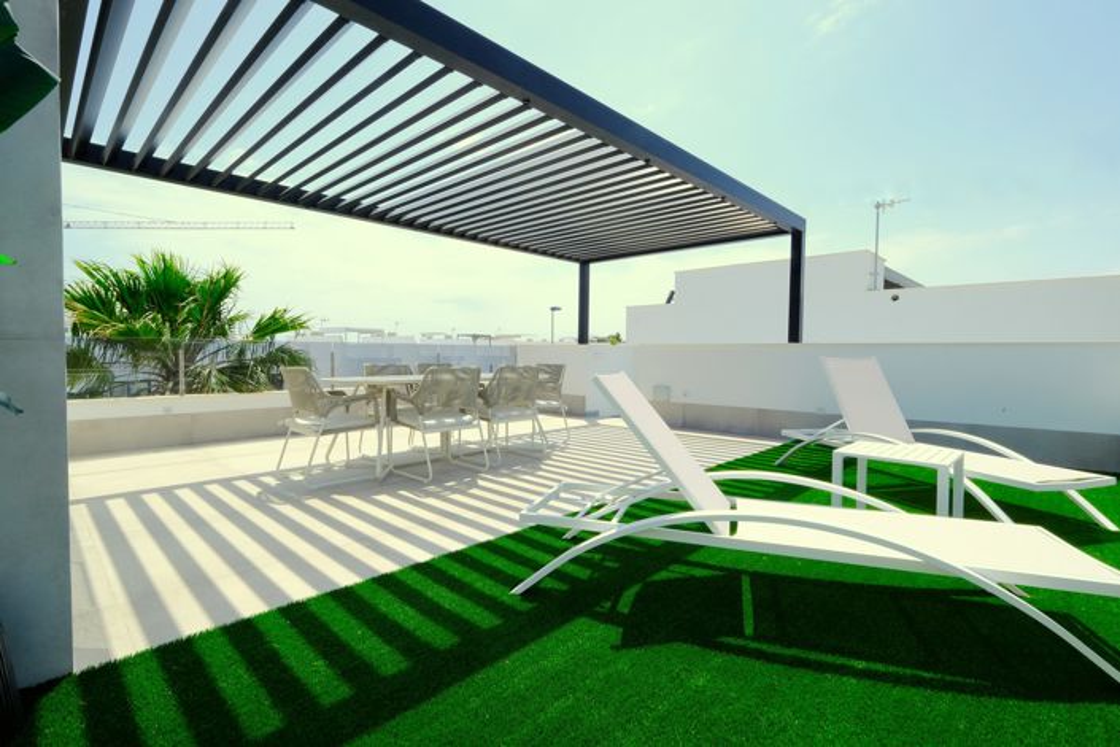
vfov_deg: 77.3
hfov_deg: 100.4
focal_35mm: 15
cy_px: 374
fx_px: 467
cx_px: 560
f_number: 16
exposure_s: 1/125
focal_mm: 10
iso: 200
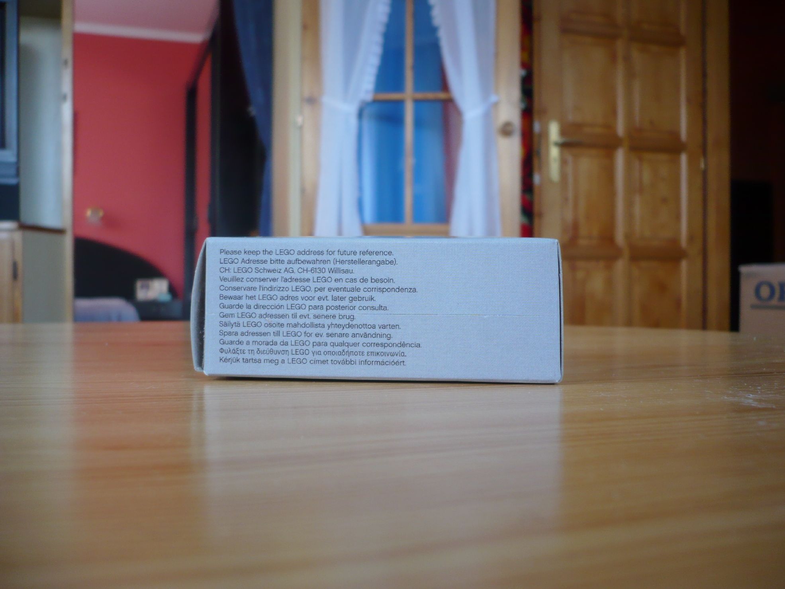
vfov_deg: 40.7
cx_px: 392
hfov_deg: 52.6
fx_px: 794
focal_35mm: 35
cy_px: 294
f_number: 2.8
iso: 100
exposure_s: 1/30
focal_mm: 5.8
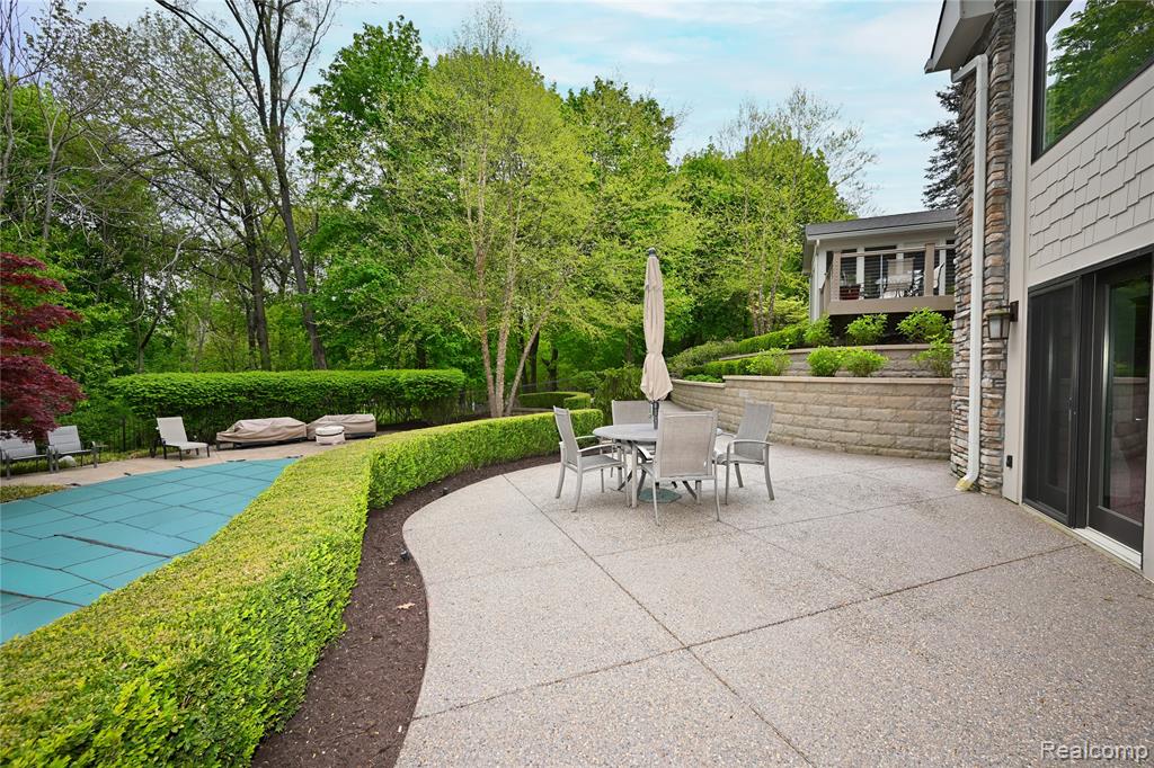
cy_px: 384
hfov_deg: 104.3
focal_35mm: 14
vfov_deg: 81.2
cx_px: 577
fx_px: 449
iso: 125
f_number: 8
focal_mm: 14
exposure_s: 1/200
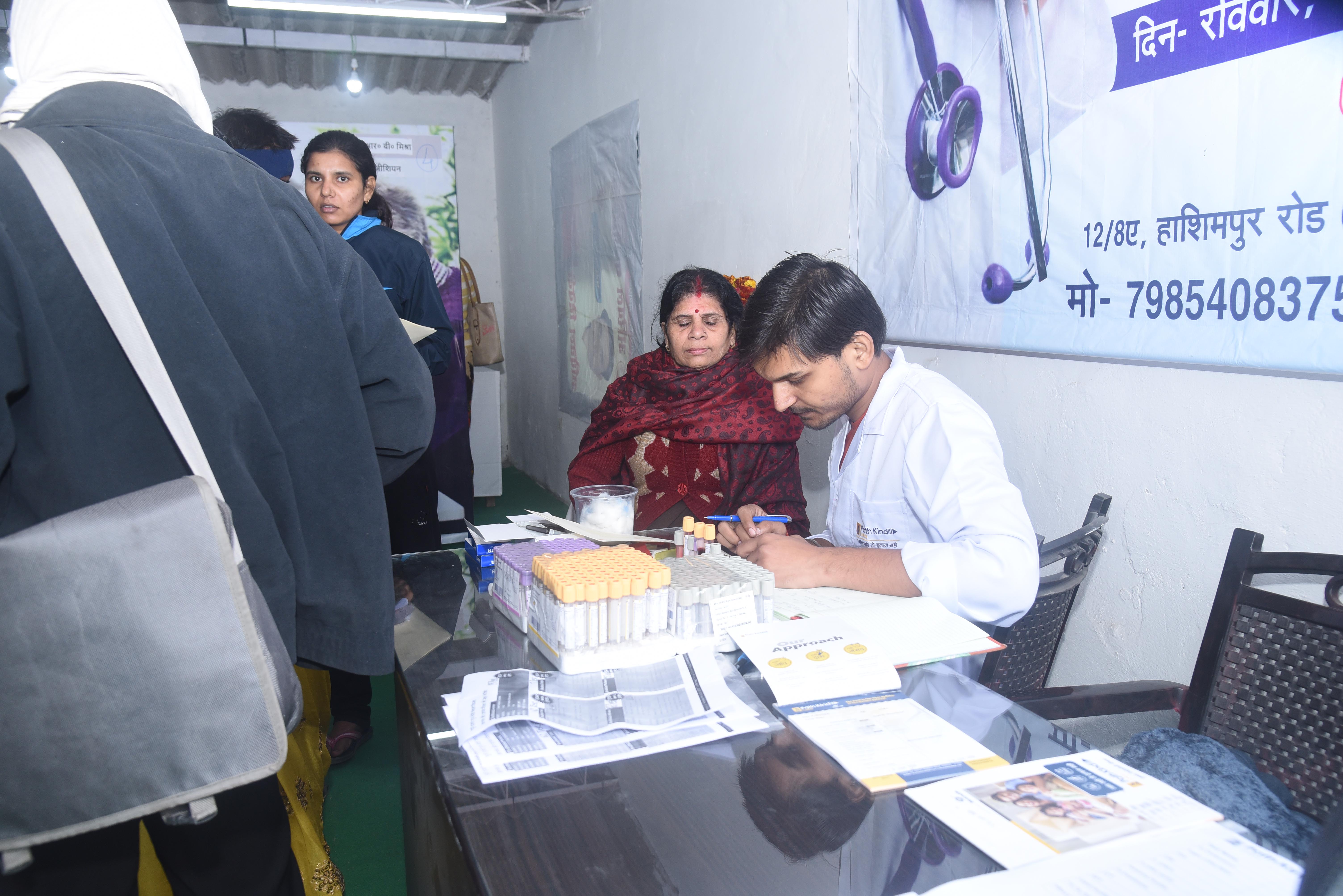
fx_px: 1120
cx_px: 672
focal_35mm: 30
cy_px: 448
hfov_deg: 61.9
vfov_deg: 43.6
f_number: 6.3
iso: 800
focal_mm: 30
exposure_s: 1/125
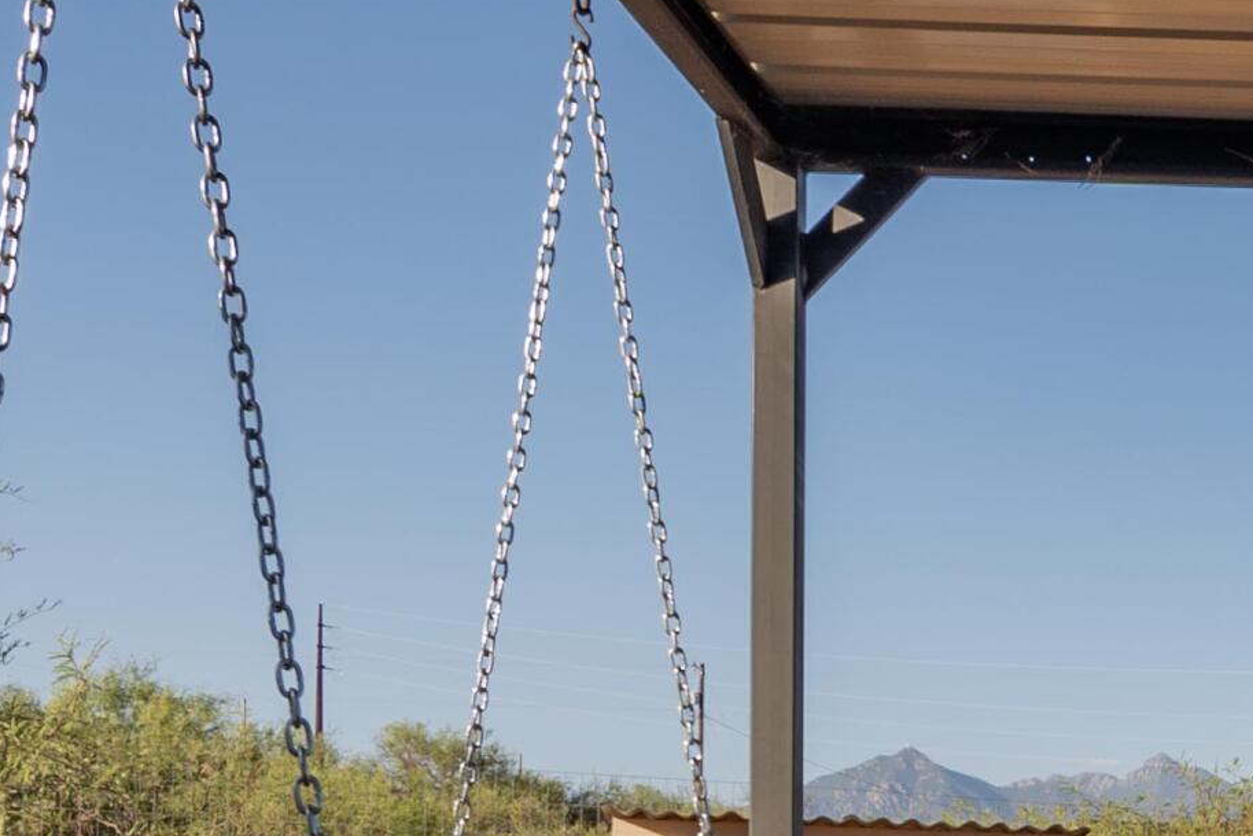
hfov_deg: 26.5
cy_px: 947
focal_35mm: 69
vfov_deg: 18.9
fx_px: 2402
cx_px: 1441
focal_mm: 14
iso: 125
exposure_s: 1/125
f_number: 11
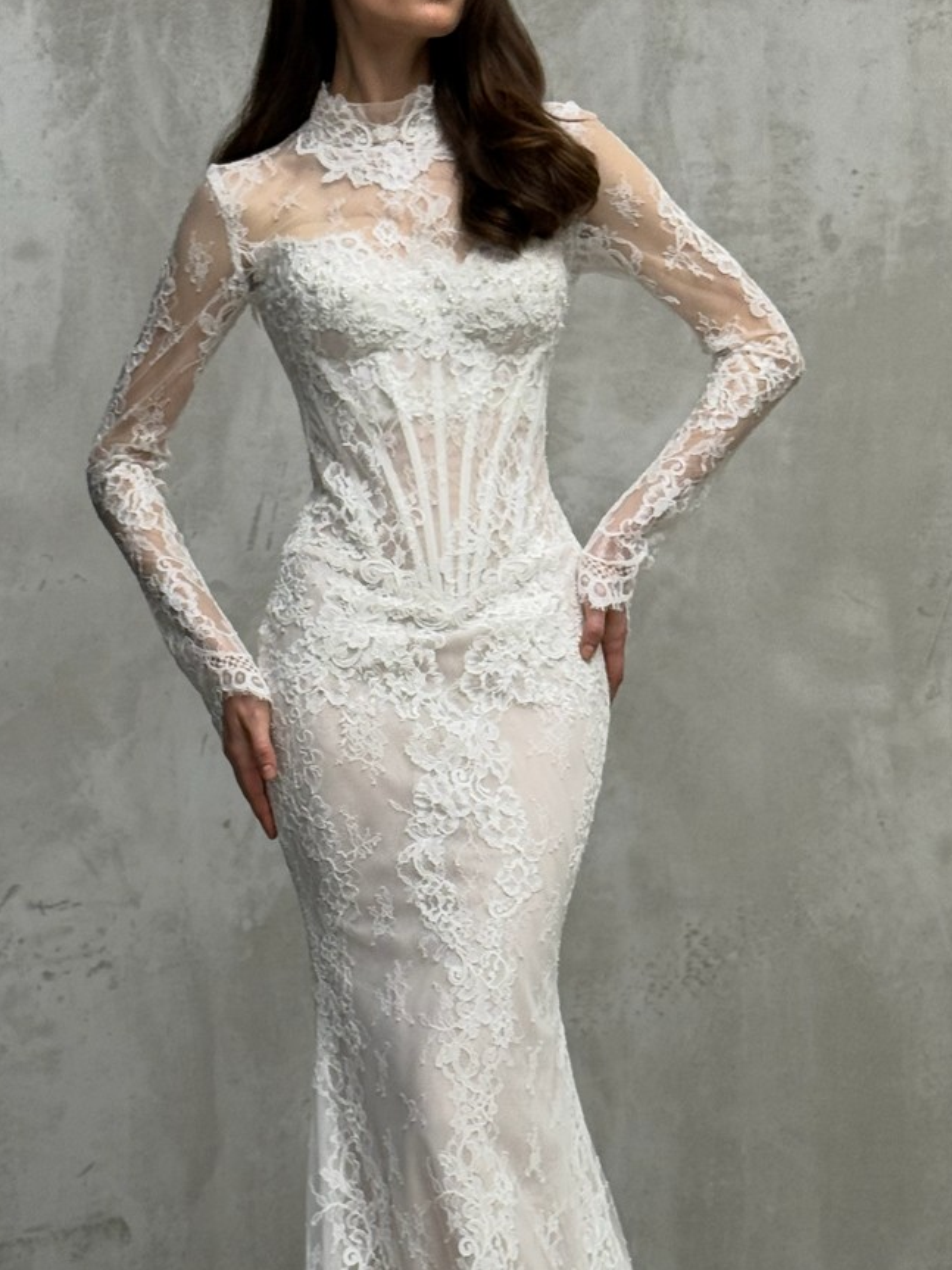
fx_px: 3264
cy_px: 745
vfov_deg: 22.0
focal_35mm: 89
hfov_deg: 16.6
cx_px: 406
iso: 100
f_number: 1.78
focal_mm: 6.76
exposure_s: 1/69
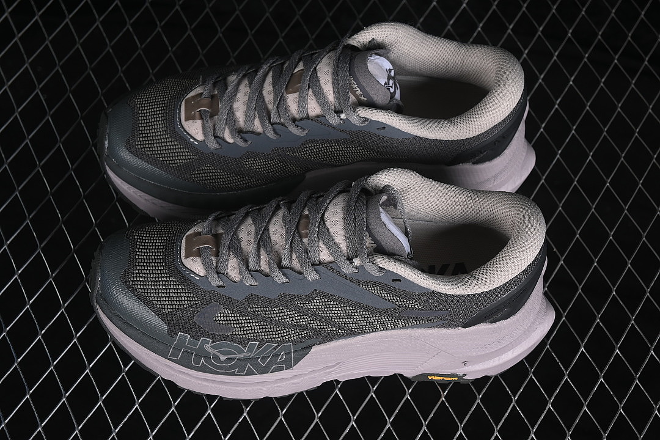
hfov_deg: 27.0
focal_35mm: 75
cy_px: 220
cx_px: 330
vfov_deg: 18.2
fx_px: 1375
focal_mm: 50
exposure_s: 1/80
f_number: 7.1
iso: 160
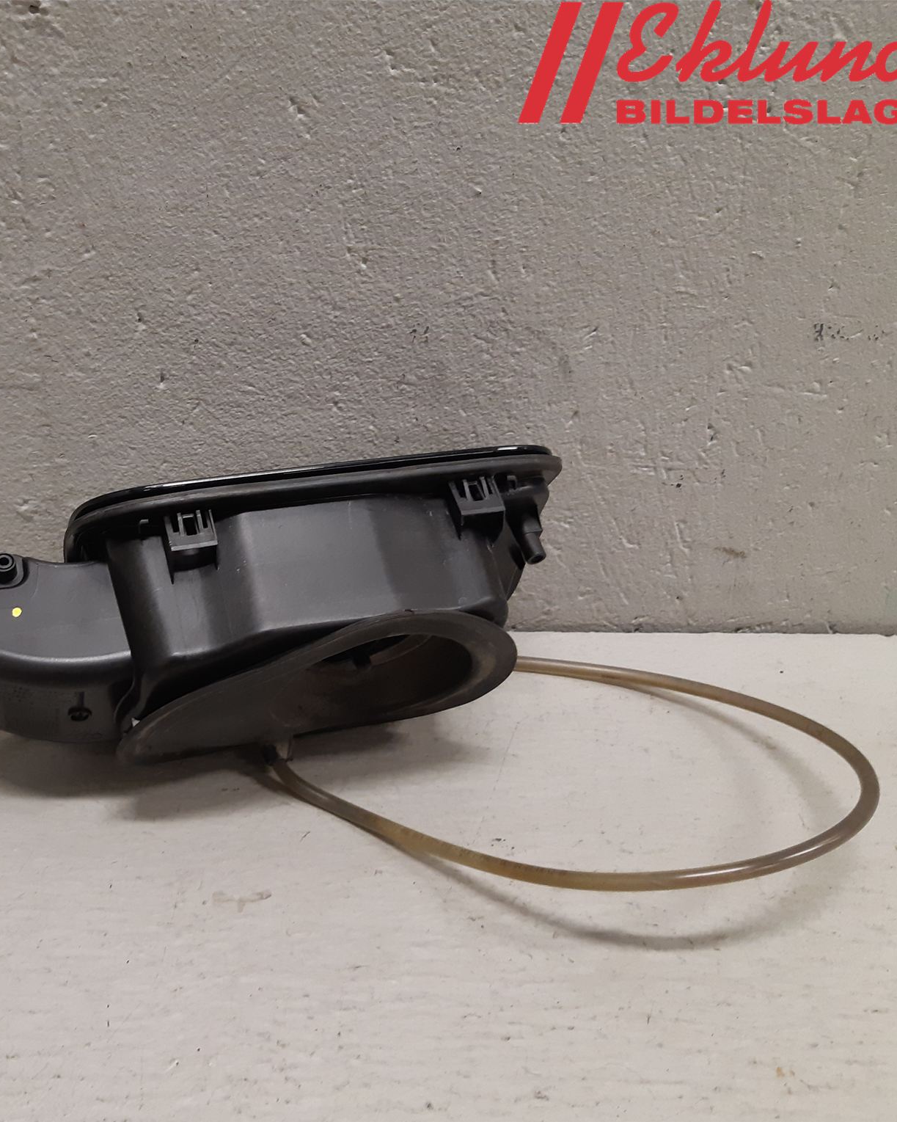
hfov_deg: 42.0
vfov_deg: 52.8
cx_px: 217
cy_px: 563
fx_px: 1128
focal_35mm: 34
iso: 160
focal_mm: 3.93
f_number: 1.7
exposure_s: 1/50
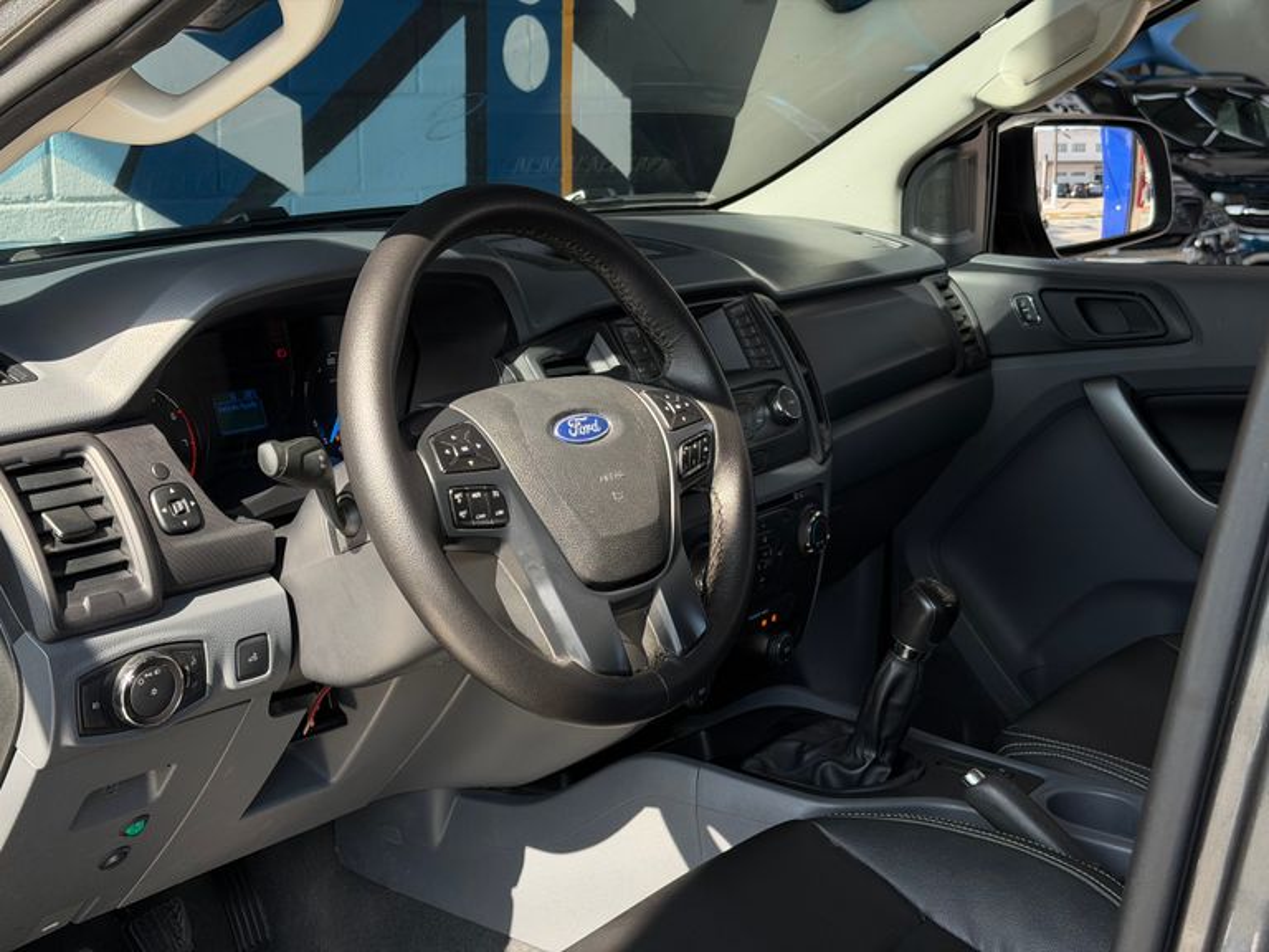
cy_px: 476
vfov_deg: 30.3
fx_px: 1760
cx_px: 634
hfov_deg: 39.7
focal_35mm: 48
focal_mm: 6.76
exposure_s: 1/390
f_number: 1.78
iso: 64
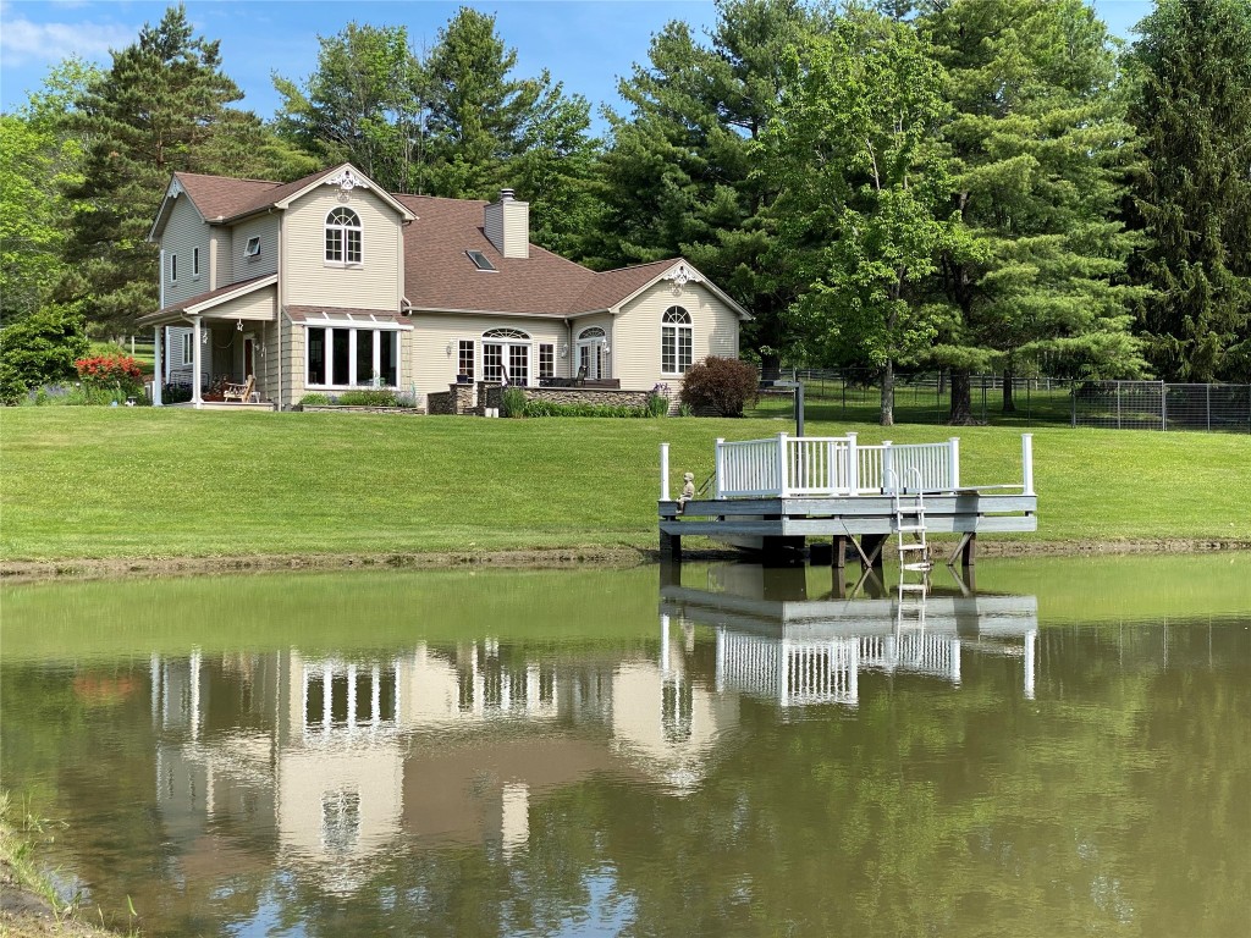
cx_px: 626
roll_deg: -0.9
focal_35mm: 52
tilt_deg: +1.0
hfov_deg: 36.8
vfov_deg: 28.0
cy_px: 469
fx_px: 1879
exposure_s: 1/1043
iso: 20
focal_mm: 6
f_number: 2
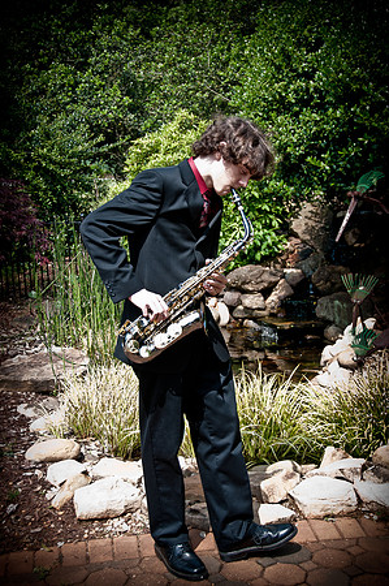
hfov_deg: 25.7
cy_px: 293
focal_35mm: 52
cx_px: 194
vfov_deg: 37.9
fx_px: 853
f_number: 4.2
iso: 200
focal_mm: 35
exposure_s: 1/250
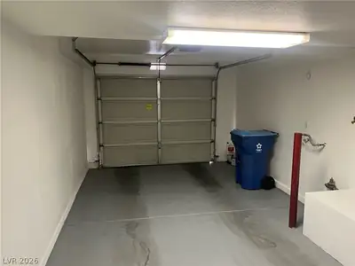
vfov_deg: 53.1
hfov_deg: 67.3
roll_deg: +0.0
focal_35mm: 26
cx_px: 178
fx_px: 267
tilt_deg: -7.9
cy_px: 133
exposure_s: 1/60
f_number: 1.6
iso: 160
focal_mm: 5.1
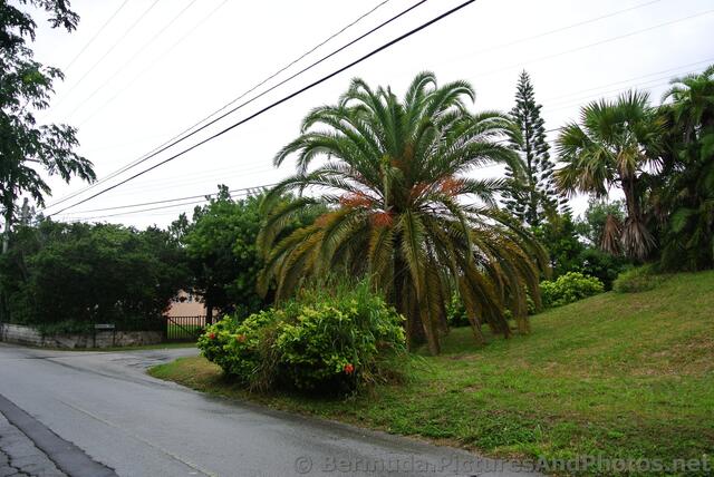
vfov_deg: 42.4
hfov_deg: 60.2
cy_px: 238
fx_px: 615
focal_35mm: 31
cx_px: 357
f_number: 4
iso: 100
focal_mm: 11.8
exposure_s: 1/250
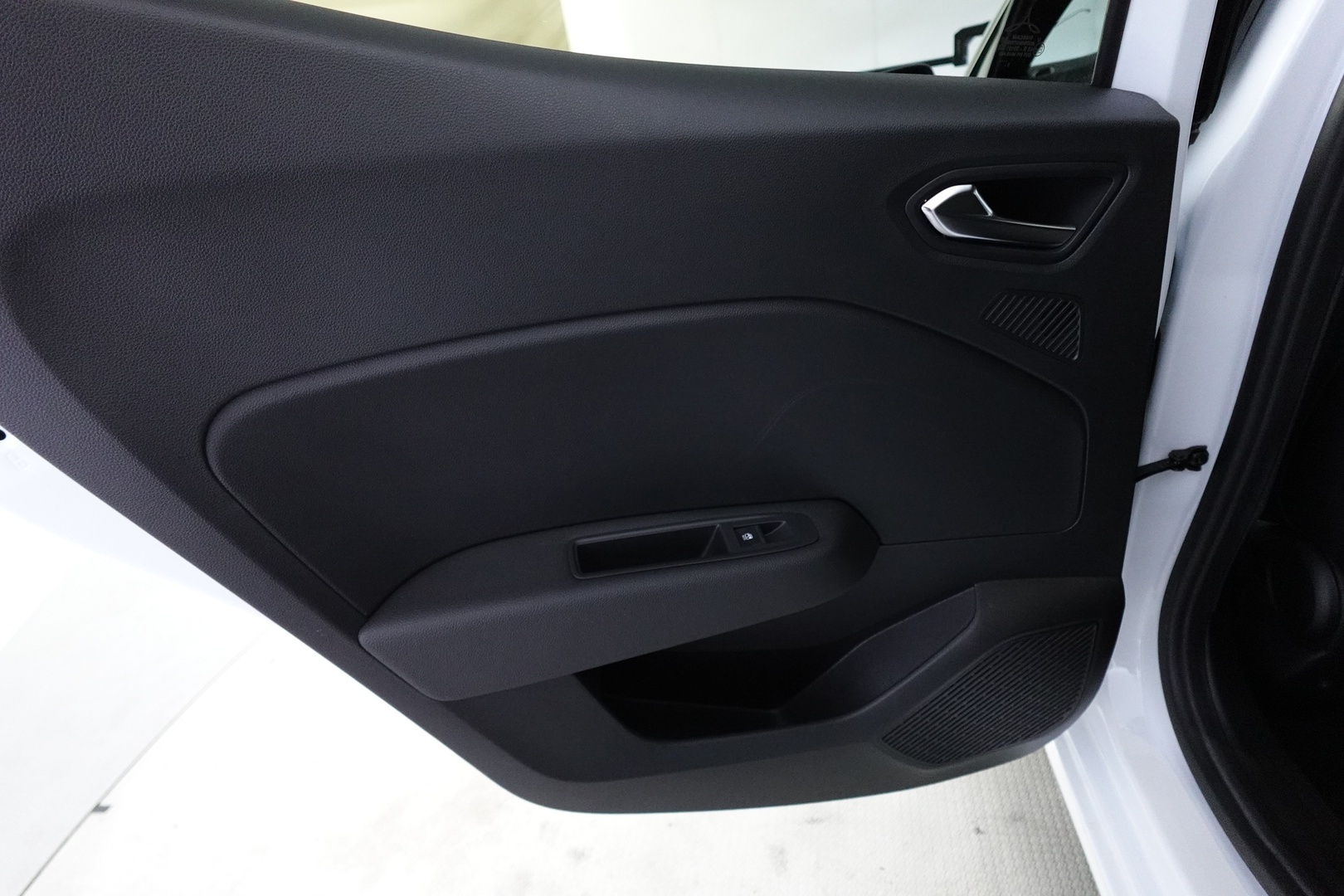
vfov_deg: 61.9
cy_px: 448
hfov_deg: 84.0
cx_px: 672
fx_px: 747
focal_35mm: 20
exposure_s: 1/80
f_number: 2
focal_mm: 7.6
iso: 1600
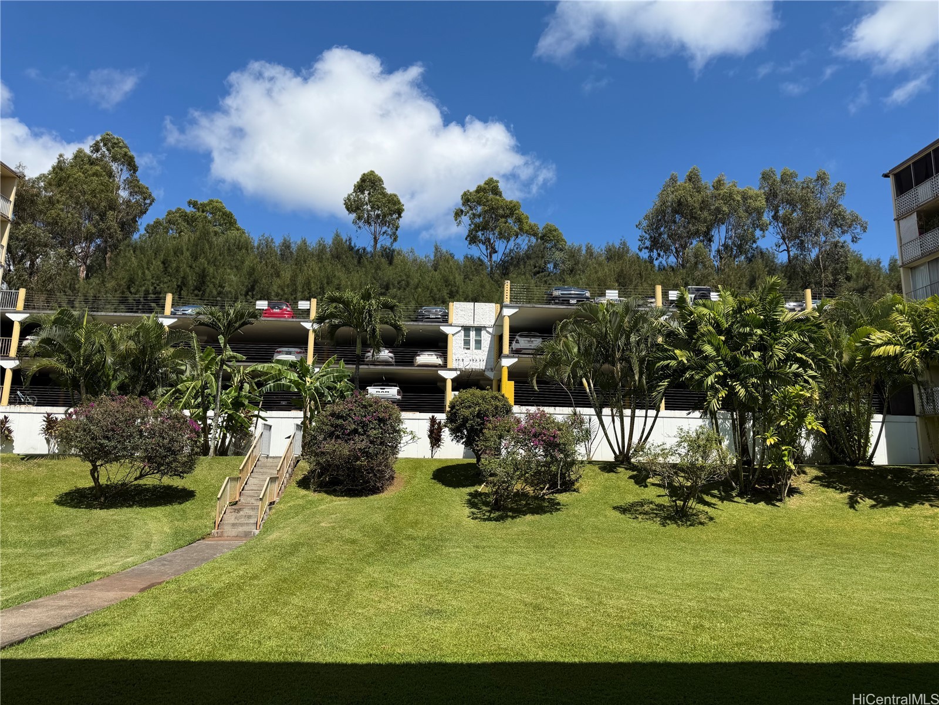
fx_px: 651
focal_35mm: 24
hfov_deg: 71.6
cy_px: 352
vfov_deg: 56.8
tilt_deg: +12.2
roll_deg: -1.6
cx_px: 470
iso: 80
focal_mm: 6.76
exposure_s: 1/4405
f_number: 1.78
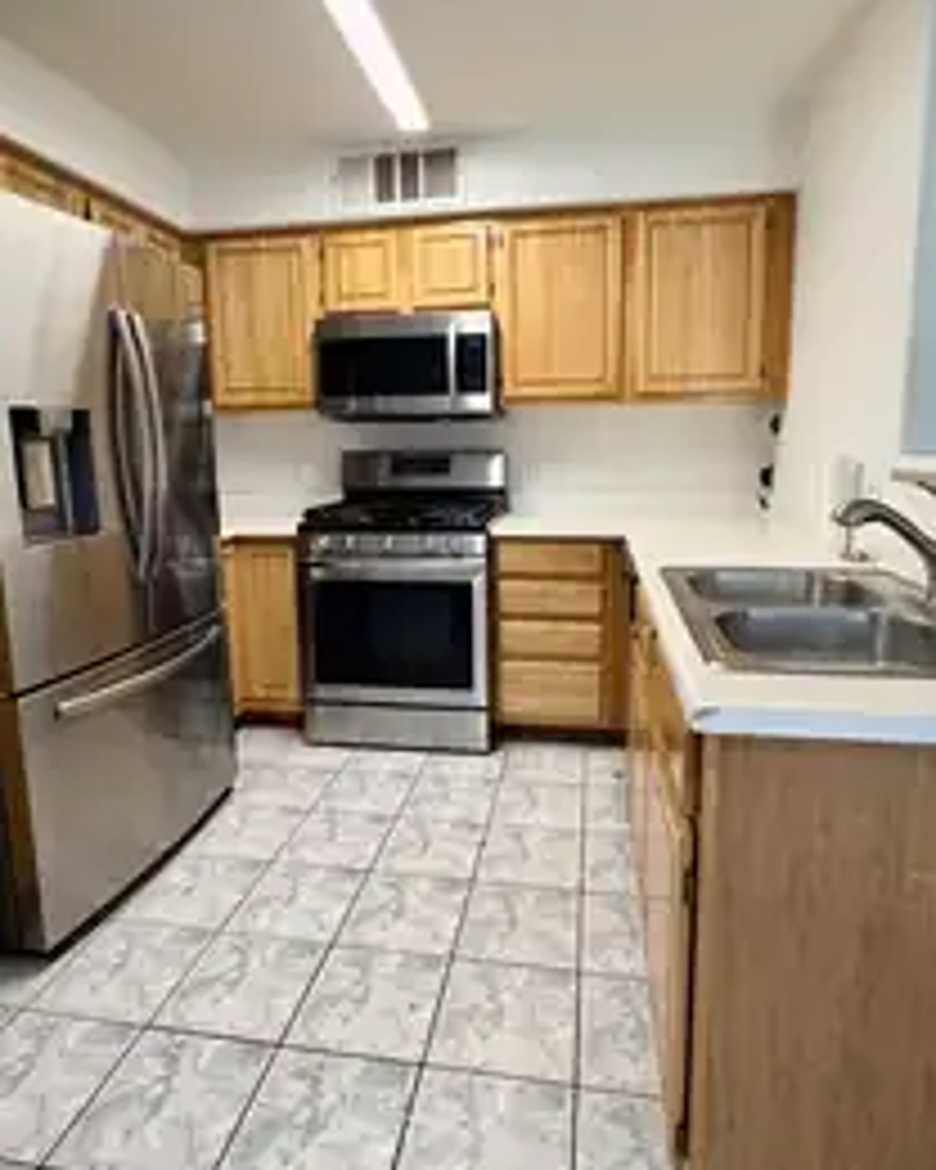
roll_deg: +1.0
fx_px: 727
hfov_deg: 65.5
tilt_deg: -8.4
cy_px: 544
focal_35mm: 21
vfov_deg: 77.5
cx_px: 468
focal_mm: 2.22
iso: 250
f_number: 2.2
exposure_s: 1/120
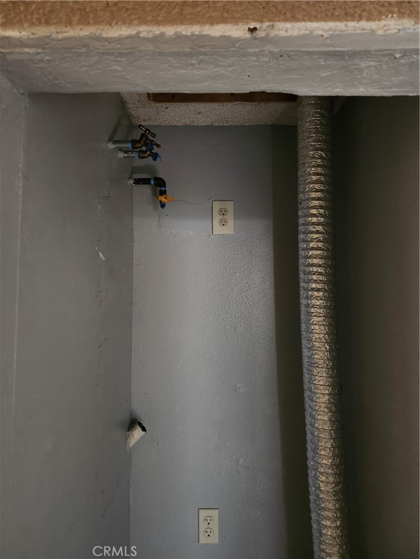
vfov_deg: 73.9
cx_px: 210
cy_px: 280
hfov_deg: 58.9
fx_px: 372
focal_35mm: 23
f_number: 1.8
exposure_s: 1/24
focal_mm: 5.54
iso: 1000
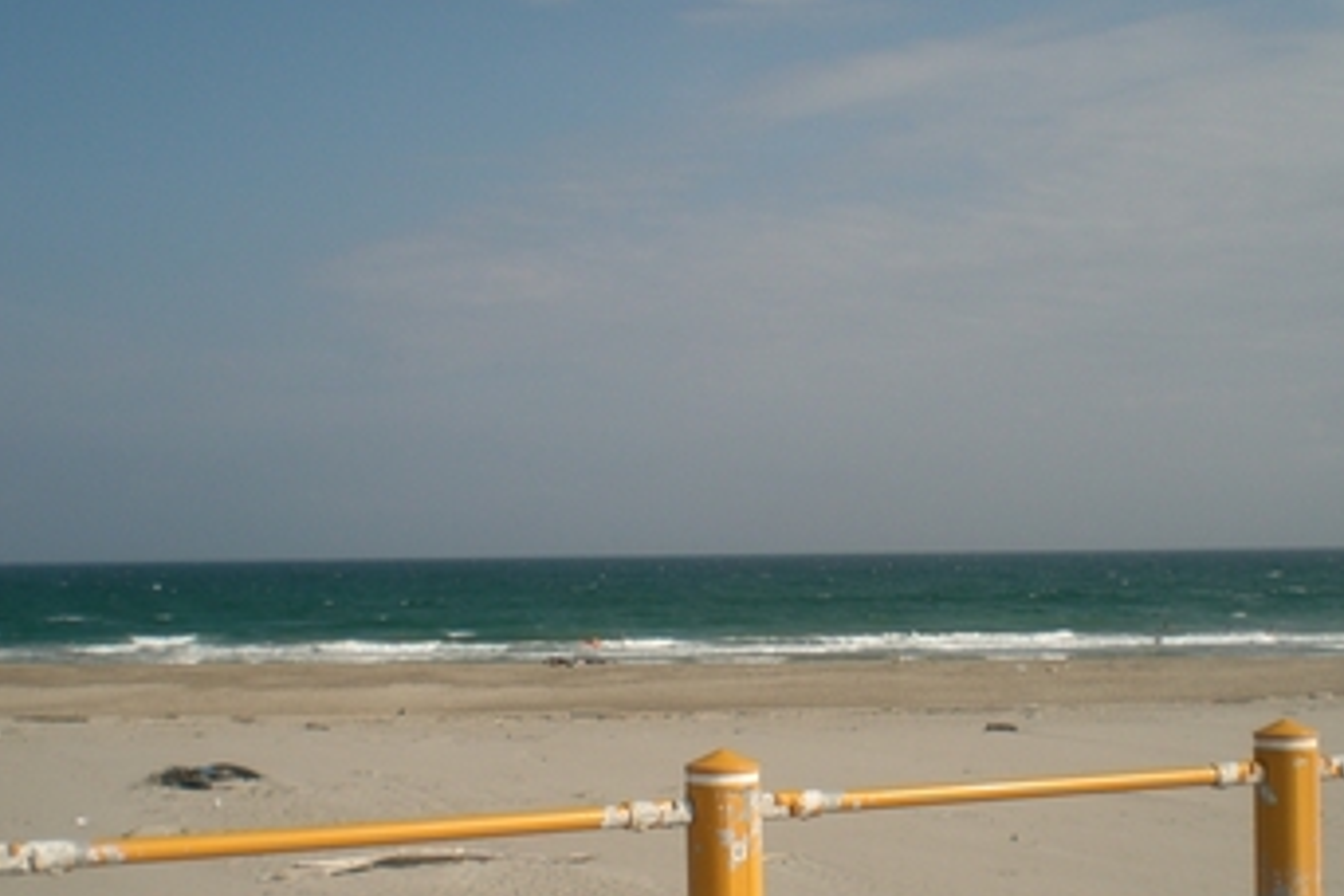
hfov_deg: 38.0
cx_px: 841
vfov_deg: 26.0
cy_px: 519
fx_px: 1941
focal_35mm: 52
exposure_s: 1/1000
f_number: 4.4
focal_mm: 6.3
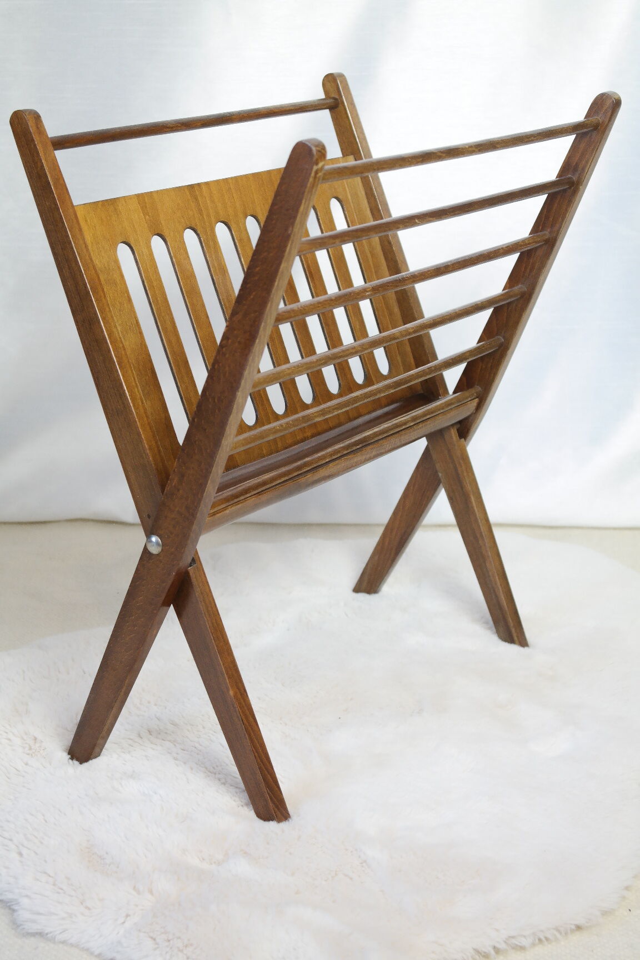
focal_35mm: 58
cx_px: 320
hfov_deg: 23.4
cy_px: 480
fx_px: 1547
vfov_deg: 34.5
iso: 800
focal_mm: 38
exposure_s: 1/30
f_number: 5.6
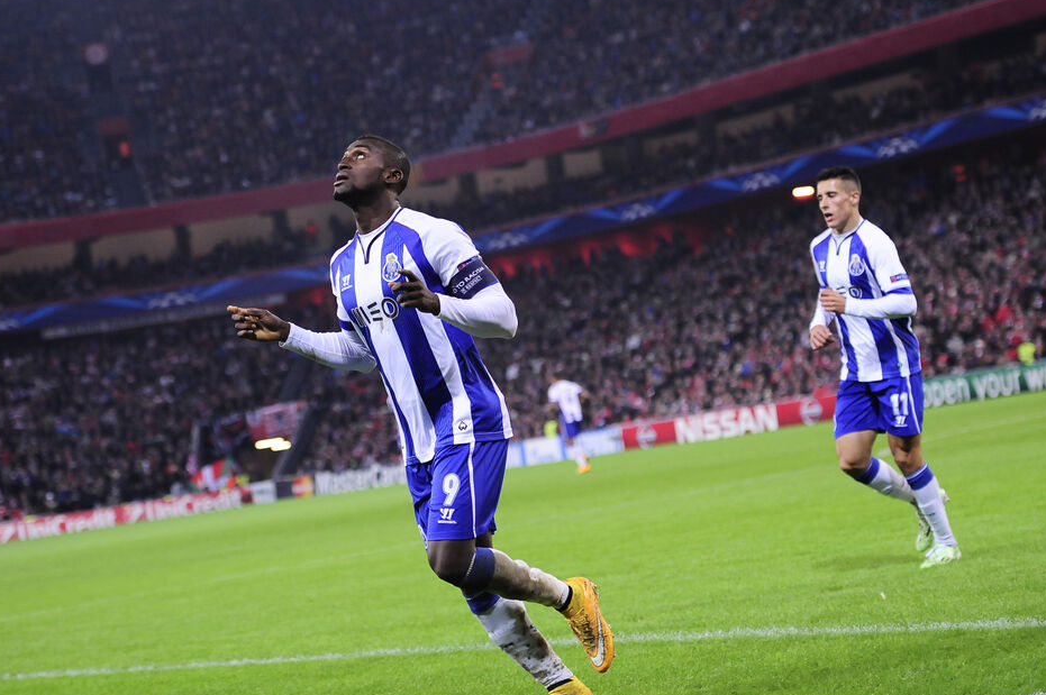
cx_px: 473
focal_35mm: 100
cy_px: 371
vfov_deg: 13.7
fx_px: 2903
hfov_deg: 20.4
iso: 2000
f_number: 3.2
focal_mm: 86
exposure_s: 1/1000
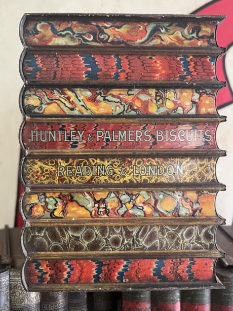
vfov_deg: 67.3
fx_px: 234
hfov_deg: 53.0
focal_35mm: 26
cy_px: 156
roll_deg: +0.5
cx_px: 116
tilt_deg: -0.4
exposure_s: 1/60
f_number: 1.5
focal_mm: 5.7
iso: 125
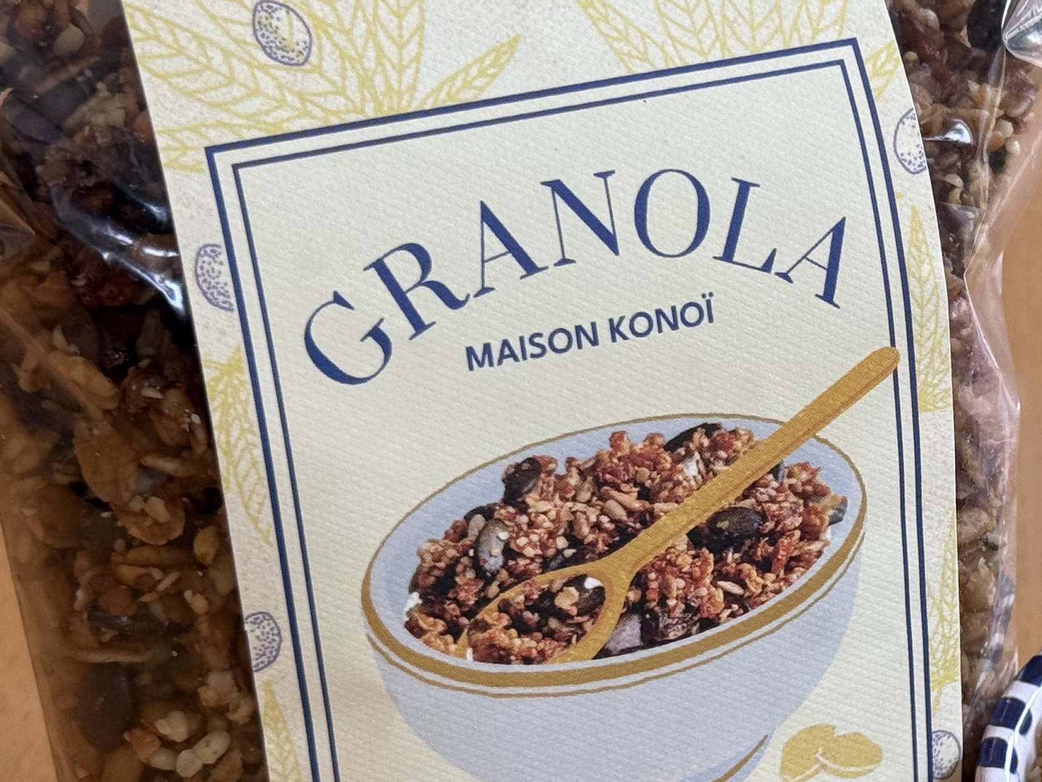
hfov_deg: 17.2
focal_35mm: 112
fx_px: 3371
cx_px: 996
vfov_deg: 13.2
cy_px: 465
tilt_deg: -28.1
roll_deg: -0.6
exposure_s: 1/121
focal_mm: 6.76
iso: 64
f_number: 1.78
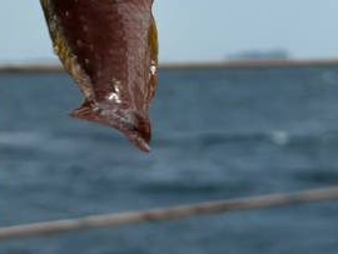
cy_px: -54
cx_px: 59
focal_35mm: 128
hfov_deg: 15.3
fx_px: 1251
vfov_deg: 11.4
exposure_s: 1/11364
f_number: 1.78
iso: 64
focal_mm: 6.76
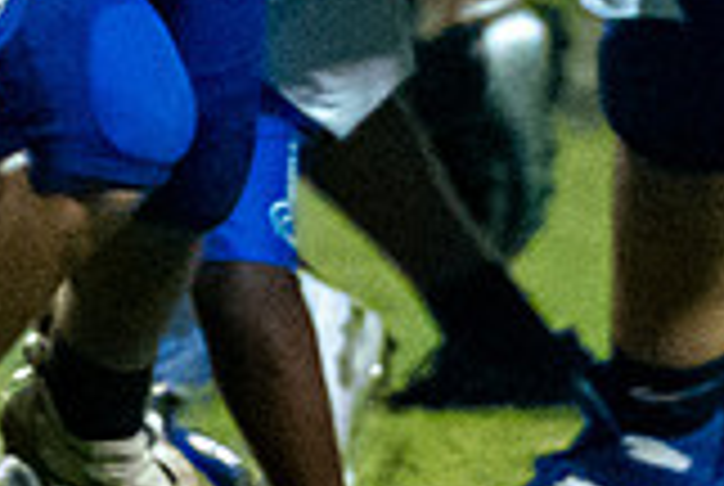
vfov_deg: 0.6
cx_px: -499
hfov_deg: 0.9
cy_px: -32
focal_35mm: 2259
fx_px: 45514
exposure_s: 1/800
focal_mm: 280
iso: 16000
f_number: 4
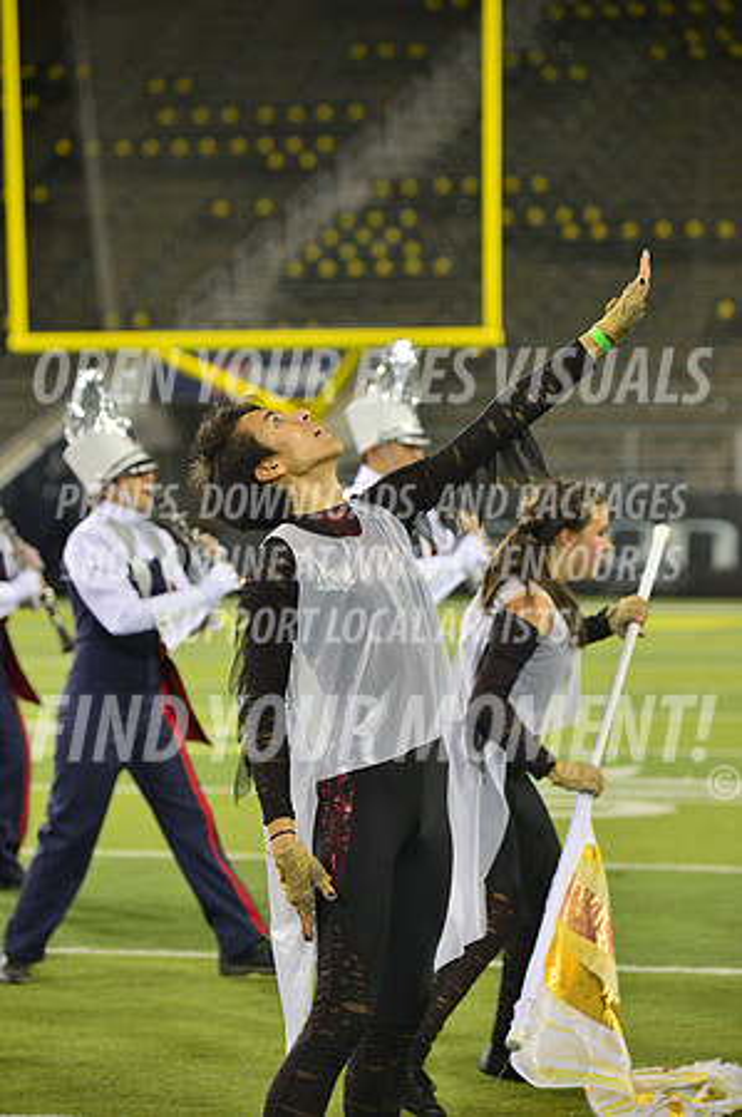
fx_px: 6197
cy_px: 558
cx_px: 371
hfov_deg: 6.9
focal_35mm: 200
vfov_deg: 10.3
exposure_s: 1/400
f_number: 5.6
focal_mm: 200
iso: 2000
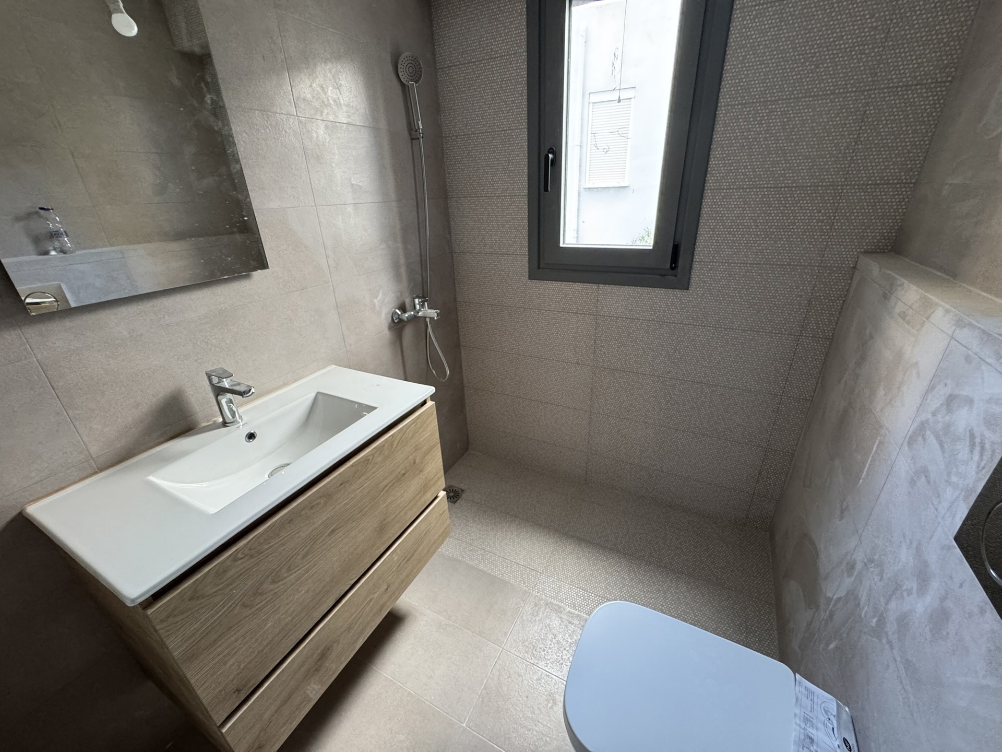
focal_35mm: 14
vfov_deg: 85.7
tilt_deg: -24.3
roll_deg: +2.8
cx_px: 501
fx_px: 405
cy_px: 376
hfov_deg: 102.1
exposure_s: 1/60
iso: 400
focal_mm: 2.22
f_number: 2.2
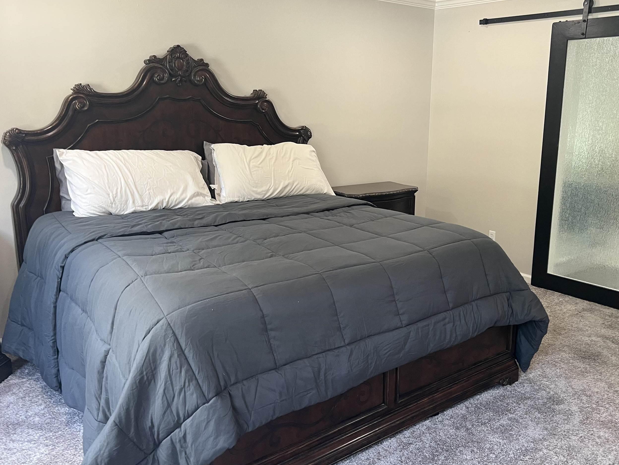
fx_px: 572
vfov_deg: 44.2
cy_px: 237
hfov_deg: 56.4
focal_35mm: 32
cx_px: 373
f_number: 1.5
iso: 100
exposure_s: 1/60
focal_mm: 5.7
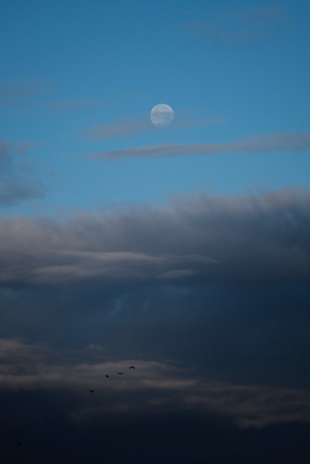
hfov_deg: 6.6
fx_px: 2704
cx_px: 155
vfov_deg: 9.8
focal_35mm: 210
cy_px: 232
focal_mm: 140
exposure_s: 1/500
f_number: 2.8
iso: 80
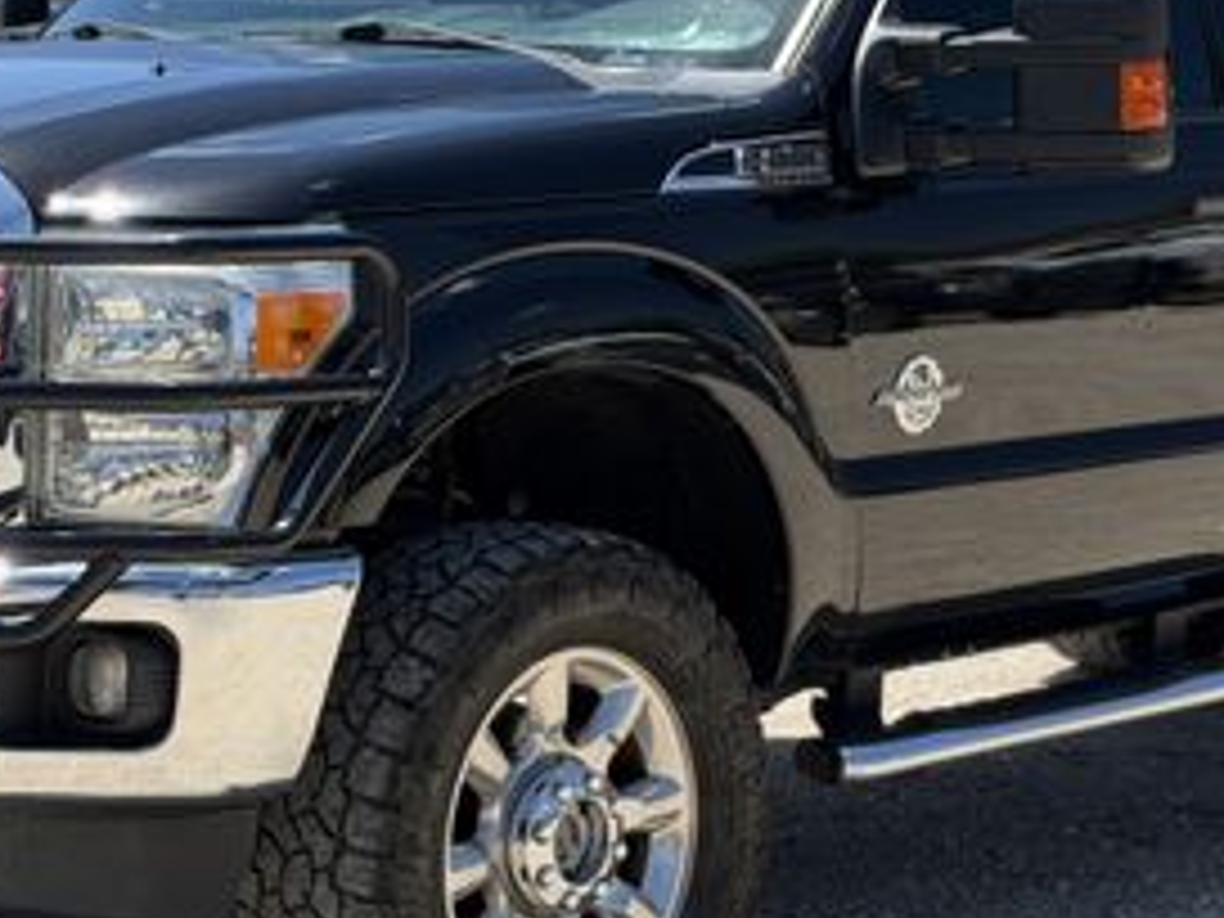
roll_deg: -2.4
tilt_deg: -4.3
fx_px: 3996
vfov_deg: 13.1
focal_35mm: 113
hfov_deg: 17.4
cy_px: 364
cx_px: 652
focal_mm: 6.76
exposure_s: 1/3534
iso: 80
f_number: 1.78
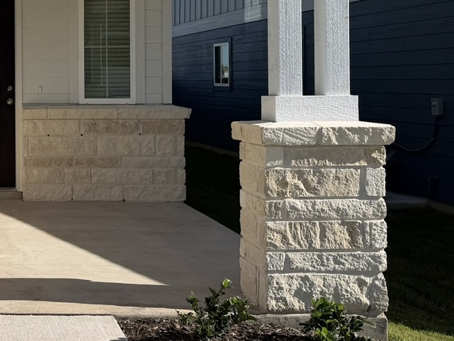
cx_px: -58
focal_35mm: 58
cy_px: 72
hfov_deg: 29.6
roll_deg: +0.7
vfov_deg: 24.8
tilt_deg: +0.7
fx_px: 761
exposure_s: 1/6711
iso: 80
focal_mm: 6.76
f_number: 1.78
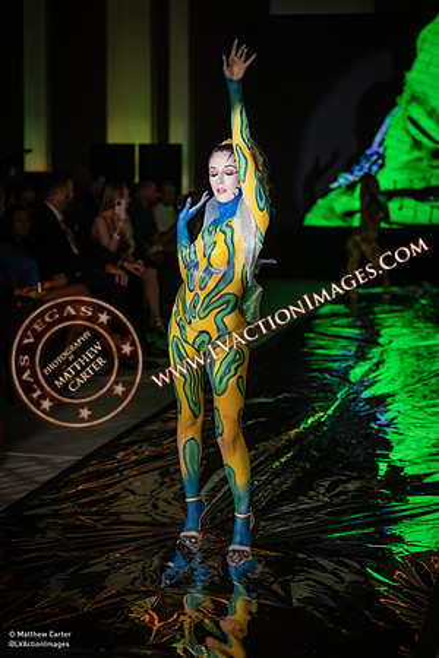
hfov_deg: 18.2
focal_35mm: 75
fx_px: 1372
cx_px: 220
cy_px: 329
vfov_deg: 27.0
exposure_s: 1/800
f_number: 2.8
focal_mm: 75
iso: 1250
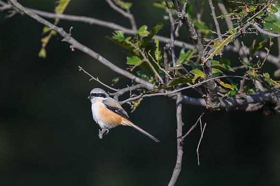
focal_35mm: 975
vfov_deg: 1.4
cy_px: 98
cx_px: 131
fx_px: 7580
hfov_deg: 2.1
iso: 160
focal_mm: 560
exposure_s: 1/1250
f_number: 4
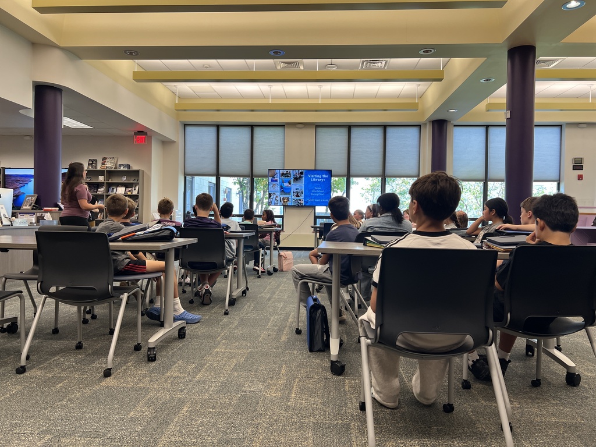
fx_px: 448
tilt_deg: -1.7
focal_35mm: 26
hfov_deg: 67.3
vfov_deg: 53.1
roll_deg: -1.2
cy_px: 224
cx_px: 298
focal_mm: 5.7
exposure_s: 1/120
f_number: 1.5
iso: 125
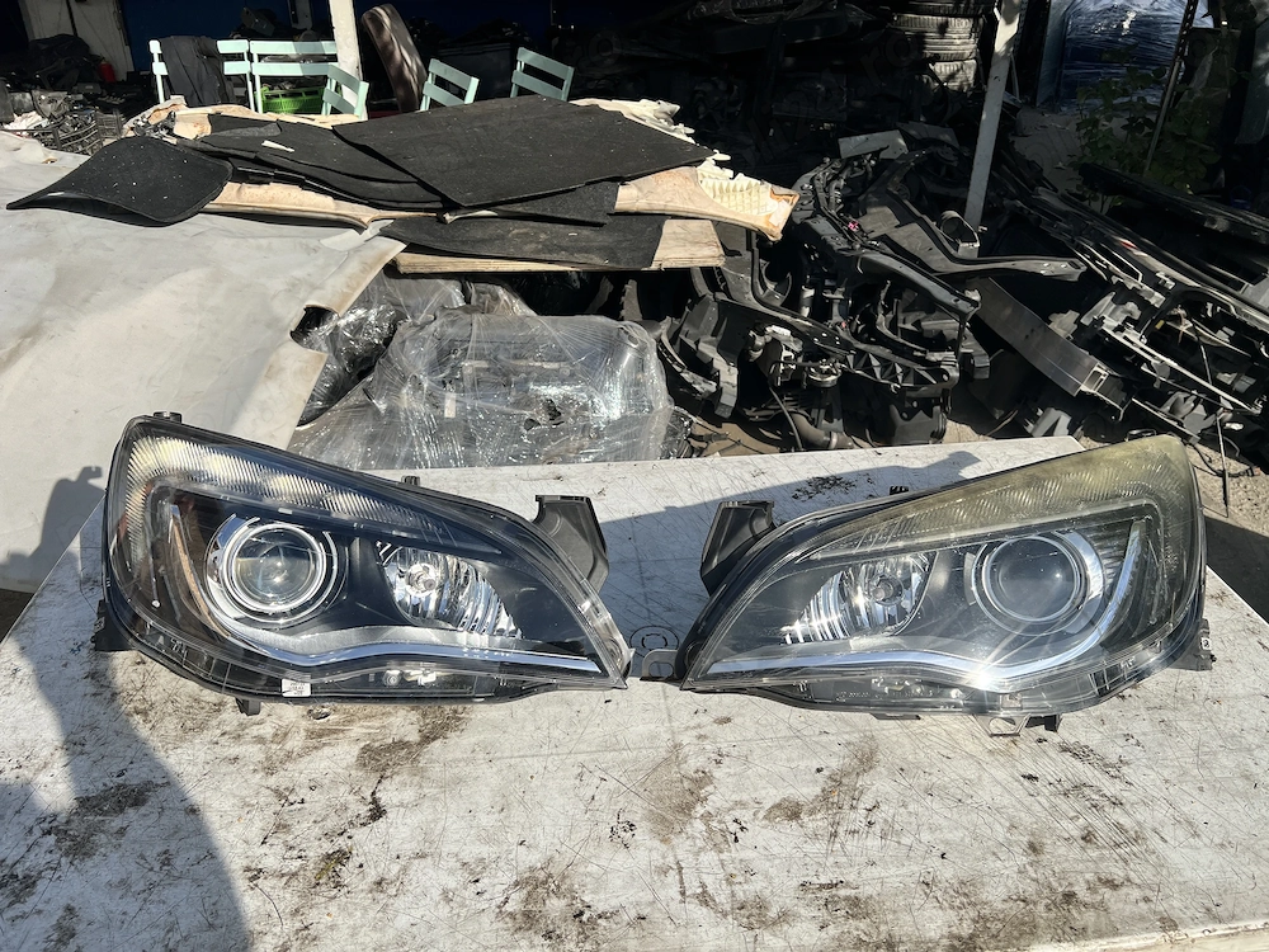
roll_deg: +0.0
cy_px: 476
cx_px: 634
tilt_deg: -31.2
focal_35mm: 26
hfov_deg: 67.3
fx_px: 953
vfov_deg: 53.1
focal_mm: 5.7
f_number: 1.5
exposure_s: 1/6579
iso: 50
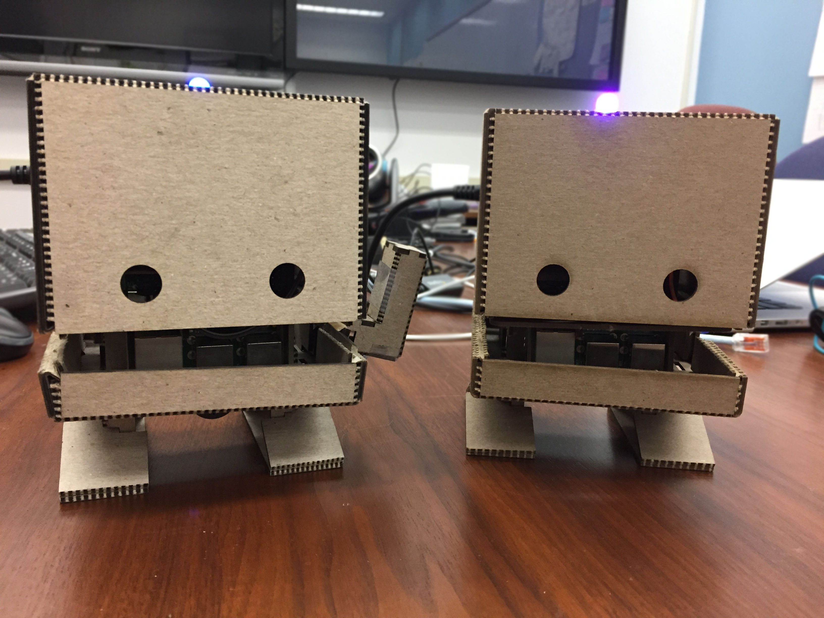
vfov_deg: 48.2
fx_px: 690
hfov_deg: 61.7
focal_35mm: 29
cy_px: 309
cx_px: 412
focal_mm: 4.15
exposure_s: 1/30
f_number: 2.2
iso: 200
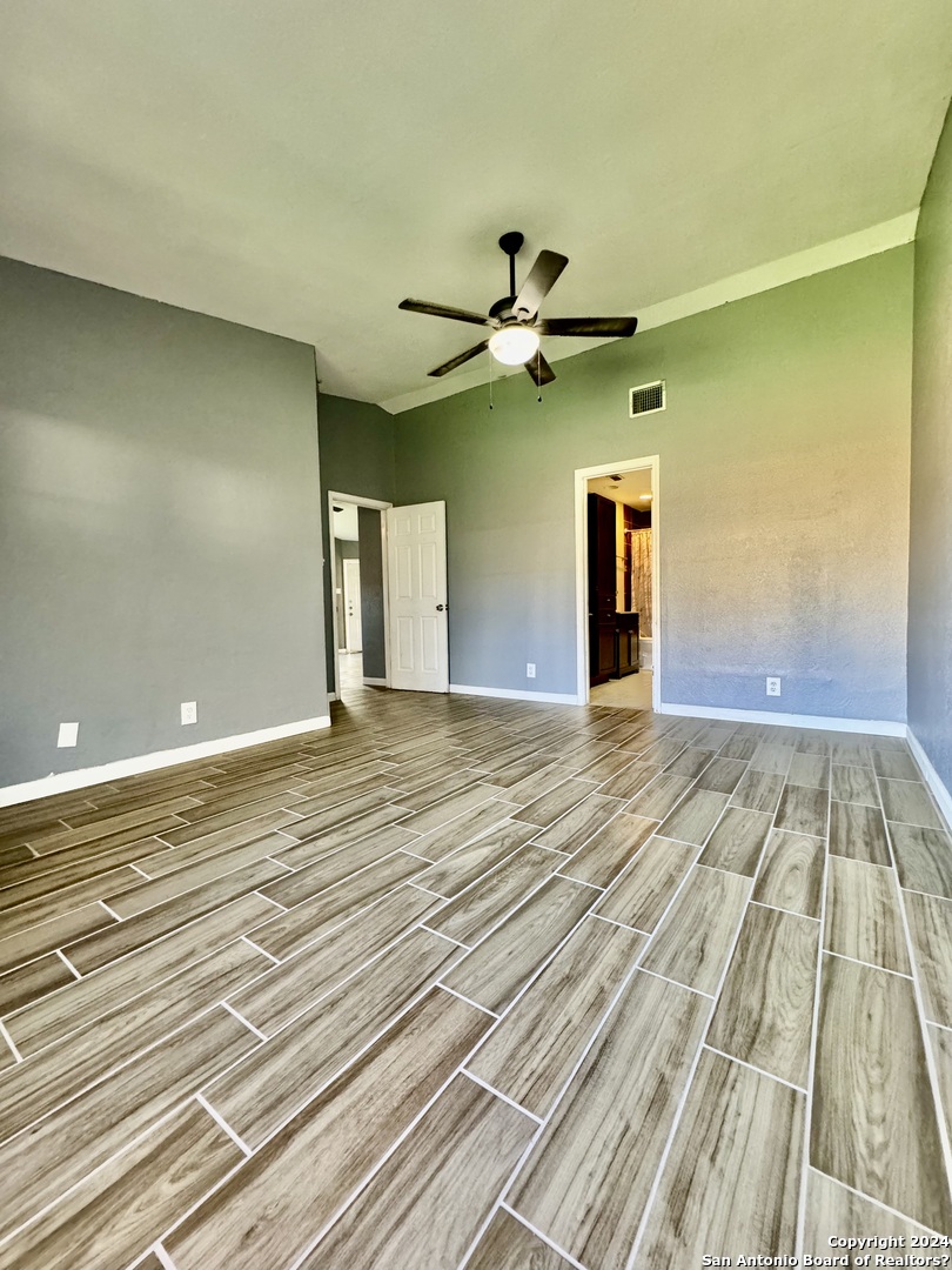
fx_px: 513
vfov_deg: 102.1
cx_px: 476
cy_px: 635
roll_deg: +1.7
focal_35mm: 14
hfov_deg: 85.7
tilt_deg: -2.9
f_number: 2.2
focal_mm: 2.22
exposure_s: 1/60
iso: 320
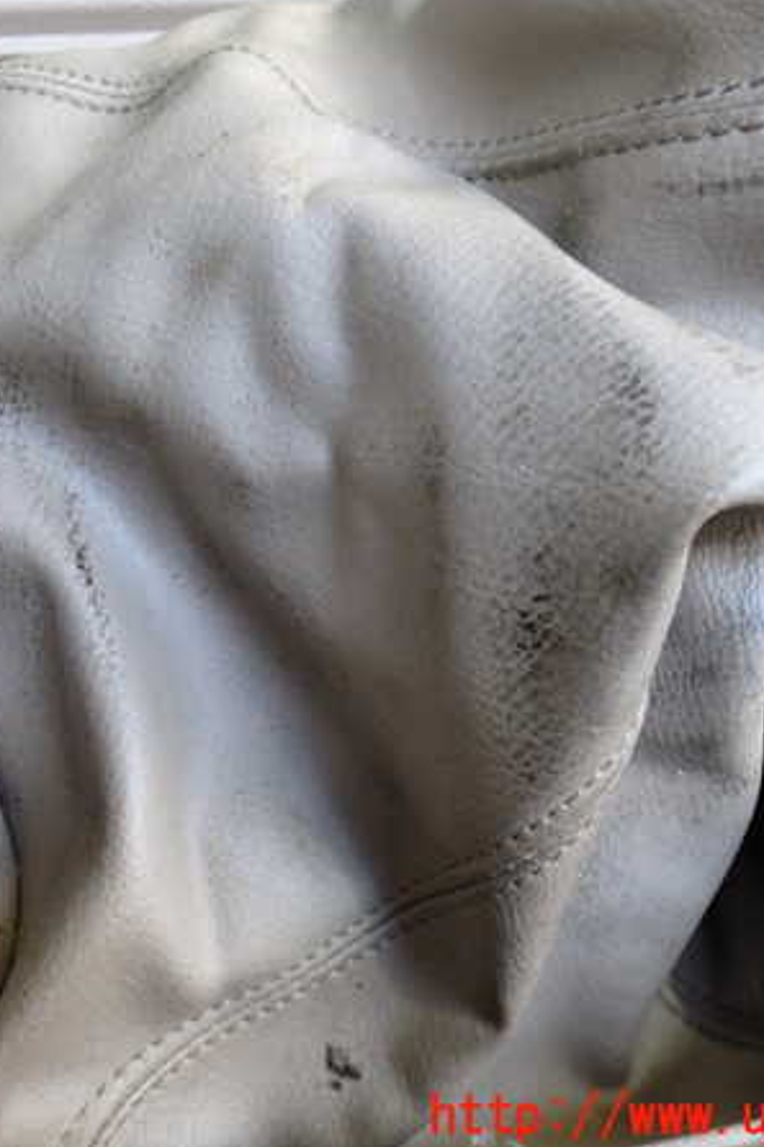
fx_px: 1338
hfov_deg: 31.6
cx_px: 239
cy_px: 571
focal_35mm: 42
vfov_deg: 46.4
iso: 200
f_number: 2.3
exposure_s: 1/40
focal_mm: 5.4
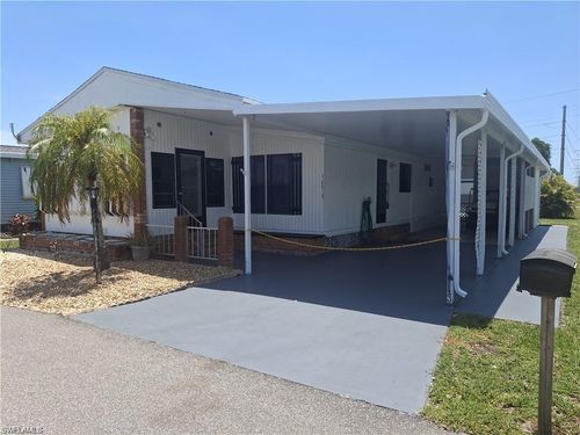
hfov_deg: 69.4
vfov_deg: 54.9
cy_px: 218
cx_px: 290
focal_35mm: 25
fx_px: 419
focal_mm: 4.69
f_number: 1.8
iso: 32
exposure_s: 1/1208
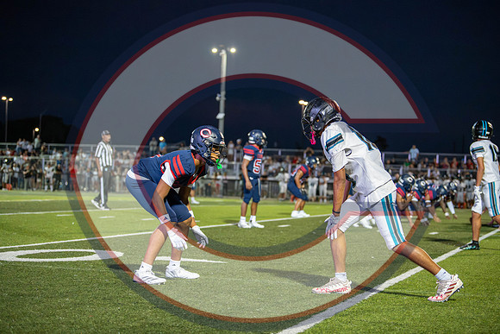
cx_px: 250
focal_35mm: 72
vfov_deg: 18.9
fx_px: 1000
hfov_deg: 28.1
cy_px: 167
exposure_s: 1/1000
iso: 12800
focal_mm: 72
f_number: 2.8
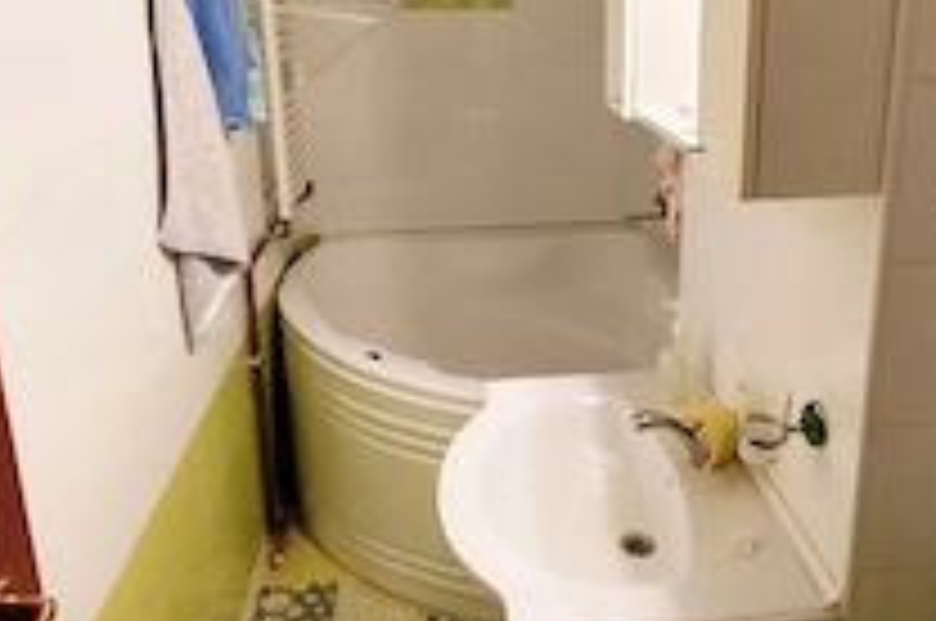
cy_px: 209
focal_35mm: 32
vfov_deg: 40.5
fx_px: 831
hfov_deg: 58.3
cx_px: 562
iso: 160
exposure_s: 1/50
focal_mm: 1.65
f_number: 2.2
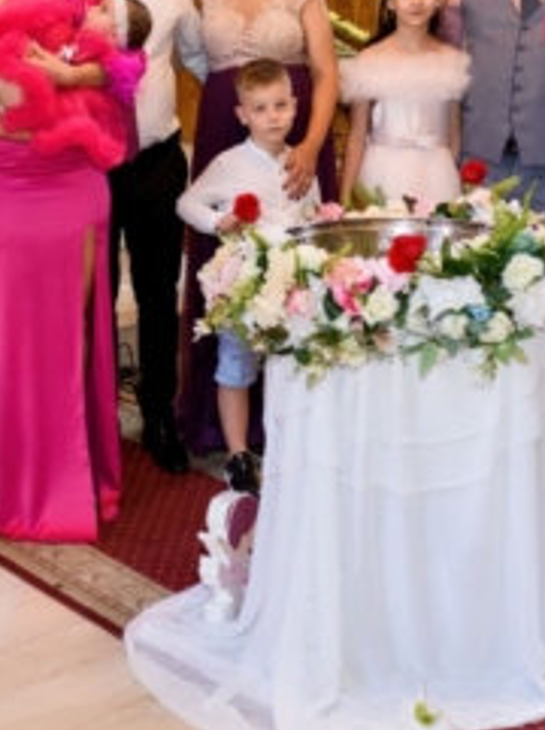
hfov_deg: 20.9
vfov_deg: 27.7
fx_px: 1473
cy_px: 245
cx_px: 167
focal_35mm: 70
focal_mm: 35
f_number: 2.8
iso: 1600
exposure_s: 1/200
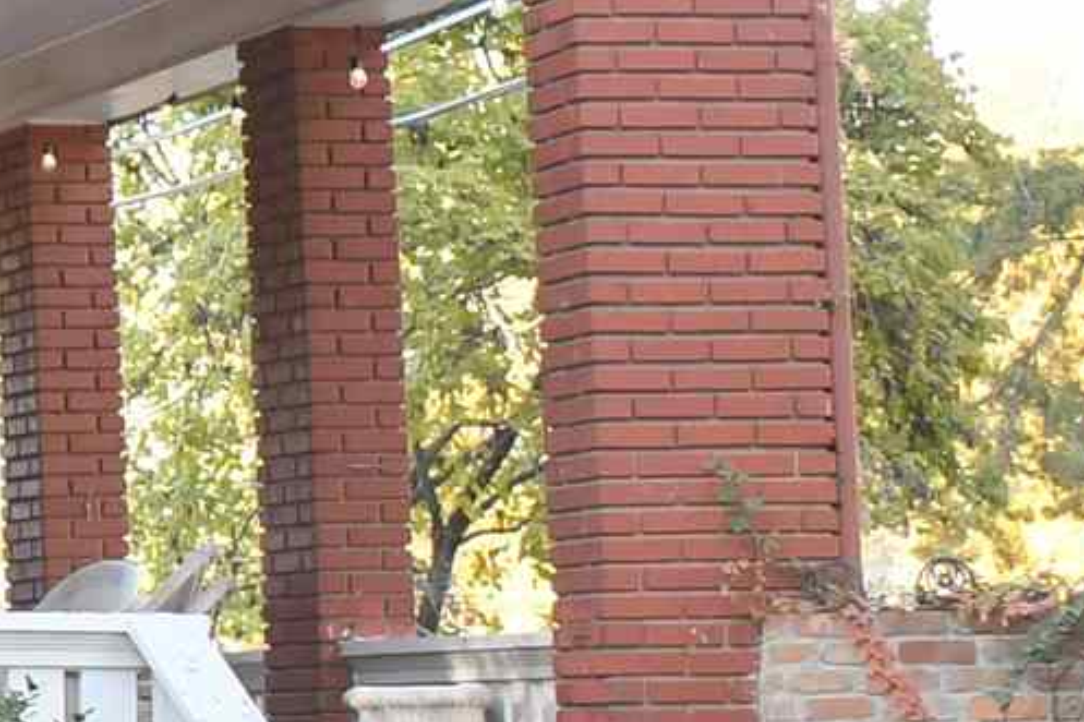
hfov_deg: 10.8
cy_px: 242
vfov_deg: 8.2
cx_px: -1328
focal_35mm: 167
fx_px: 5027
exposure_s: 1/250
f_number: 3.5
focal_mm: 18
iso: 640
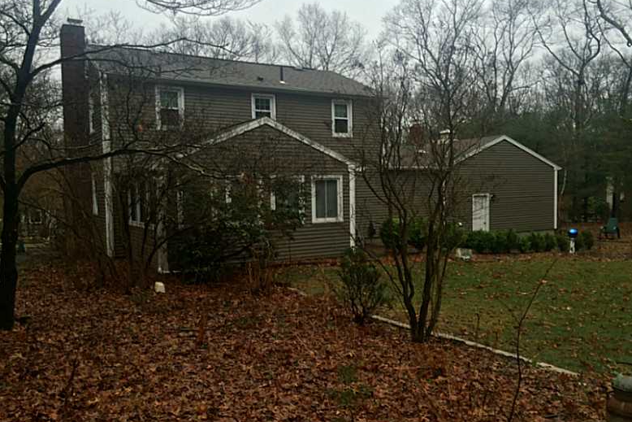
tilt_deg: -1.8
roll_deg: +1.5
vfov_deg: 42.3
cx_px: 324
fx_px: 544
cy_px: 220
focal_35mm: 31
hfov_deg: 60.3
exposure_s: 1/398
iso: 32
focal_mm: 4.15
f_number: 2.2
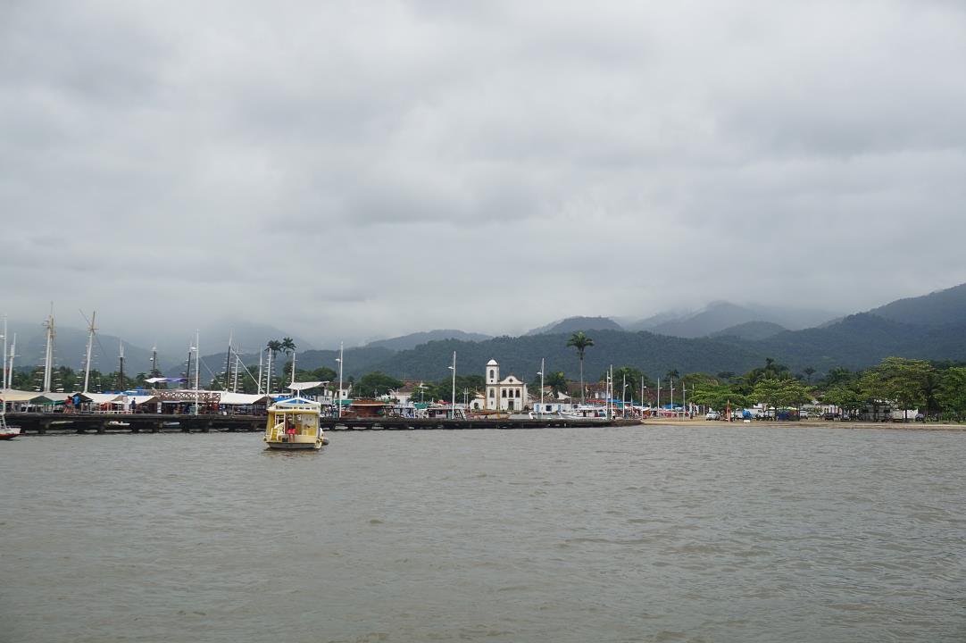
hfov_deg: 40.0
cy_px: 322
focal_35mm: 50
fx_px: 1327
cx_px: 483
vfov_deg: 27.2
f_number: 9
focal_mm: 33
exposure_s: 1/80
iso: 100
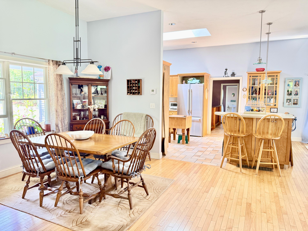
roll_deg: -0.2
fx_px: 214
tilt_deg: -4.9
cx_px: 154
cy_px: 116
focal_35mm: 24
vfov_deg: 56.8
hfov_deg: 71.6
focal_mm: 6.76
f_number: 1.78
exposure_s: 1/60
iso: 320
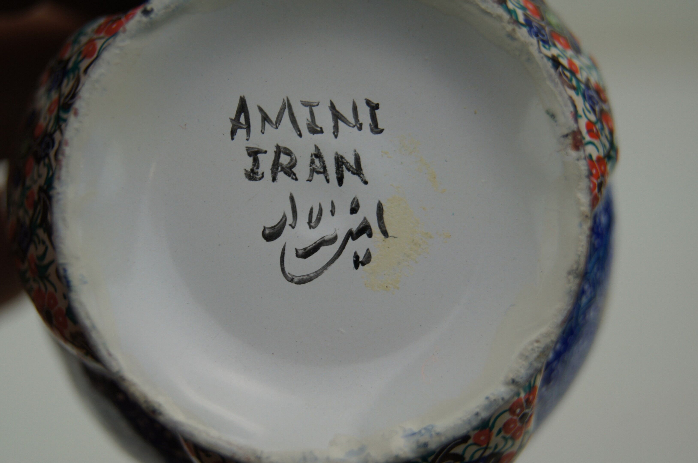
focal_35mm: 82
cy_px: 232
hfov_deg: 24.7
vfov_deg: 16.5
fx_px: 1597
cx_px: 349
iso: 160
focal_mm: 55
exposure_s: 1/160
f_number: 5.6
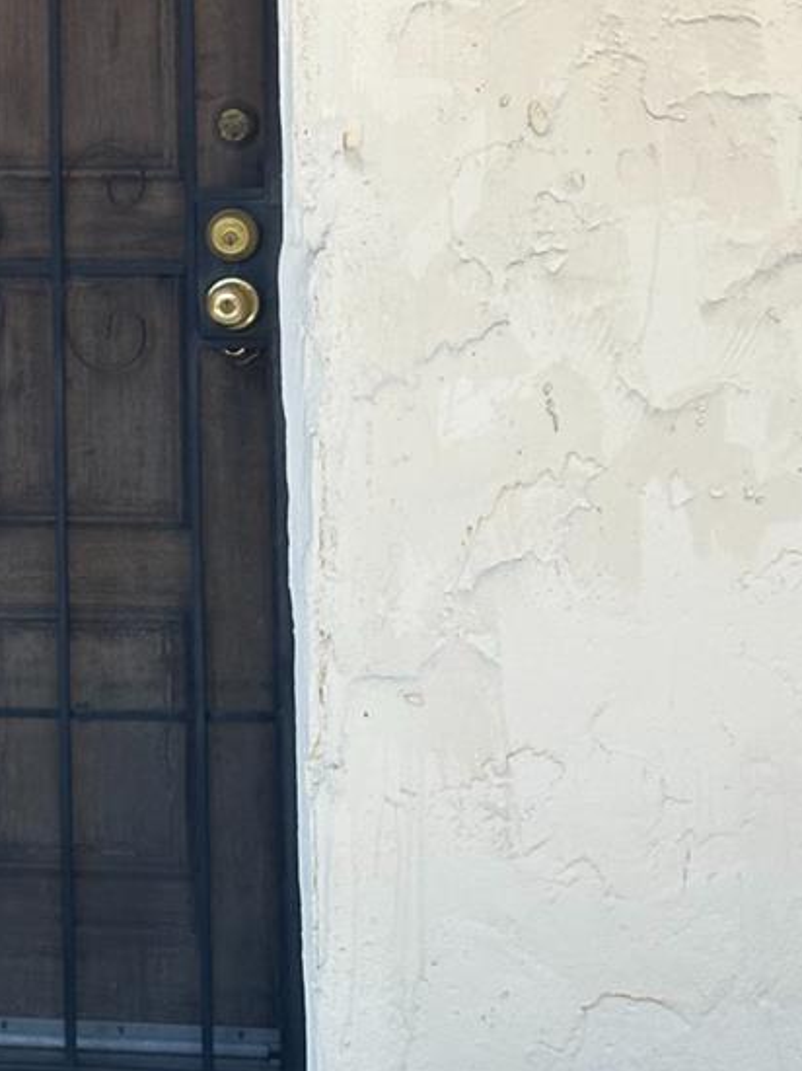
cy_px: 43
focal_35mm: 131
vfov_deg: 14.8
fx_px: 4050
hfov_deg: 11.1
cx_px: -221
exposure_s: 1/383
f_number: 1.78
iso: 64
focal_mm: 6.86
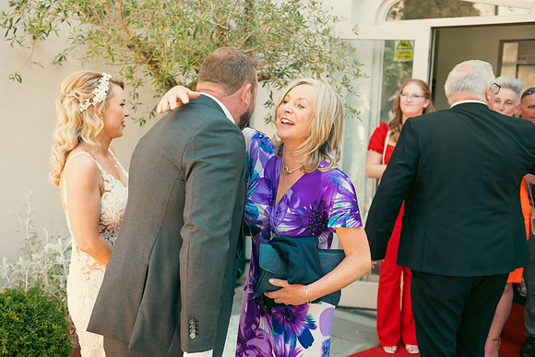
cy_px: 178
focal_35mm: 40
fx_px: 595
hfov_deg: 48.4
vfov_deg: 33.4
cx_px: 268
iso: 160
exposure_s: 1/250
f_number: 3.5
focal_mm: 40
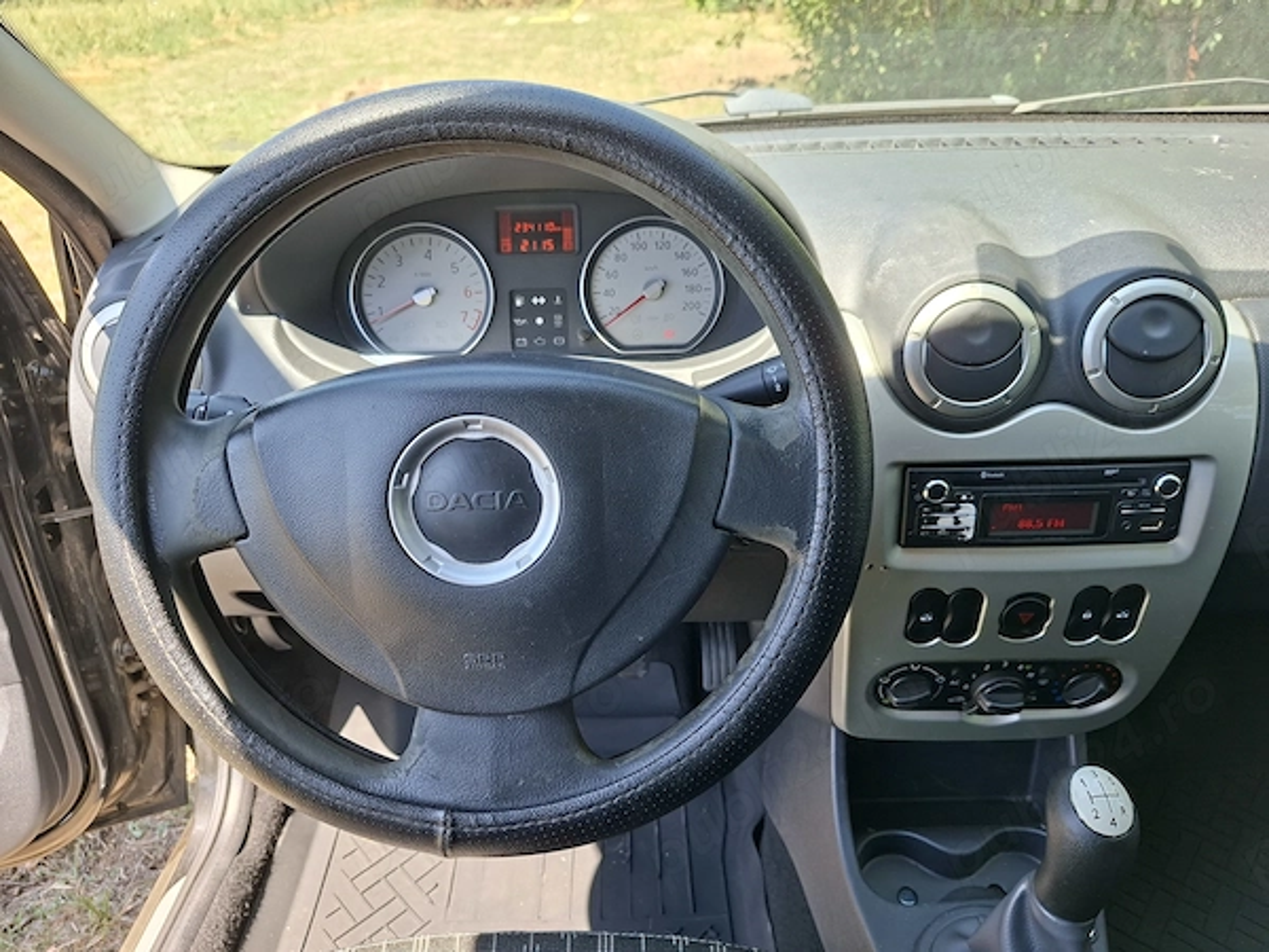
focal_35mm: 23
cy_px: 476
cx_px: 634
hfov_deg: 73.9
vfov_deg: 58.9
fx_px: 843
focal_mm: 5.54
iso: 50
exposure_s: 1/174
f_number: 1.8
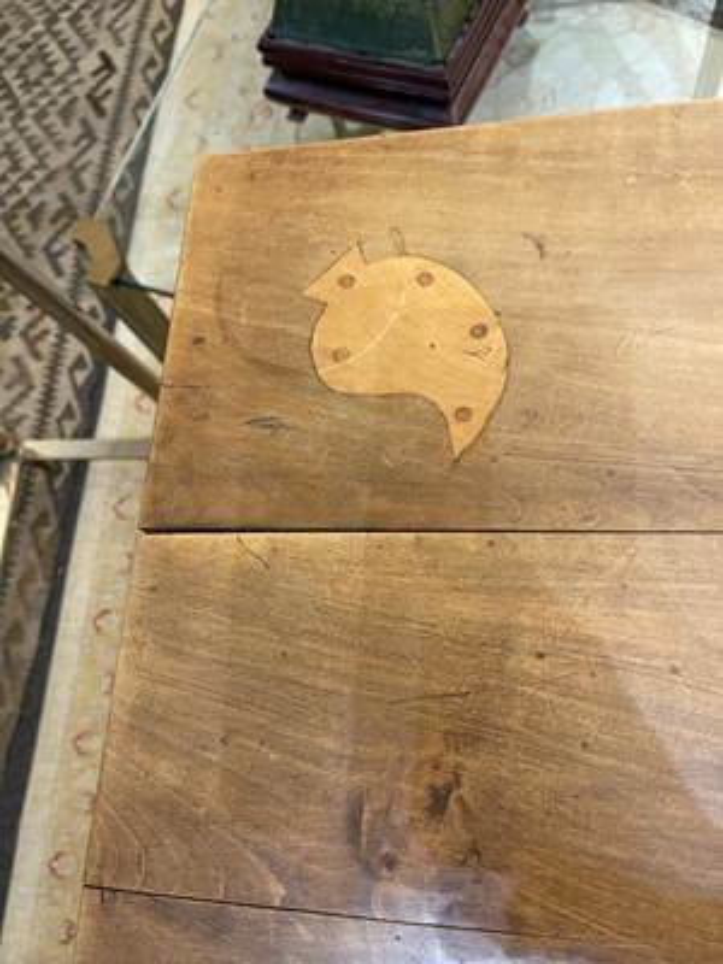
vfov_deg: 69.4
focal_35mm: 25
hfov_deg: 54.9
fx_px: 696
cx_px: 362
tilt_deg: -68.3
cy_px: 482
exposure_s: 1/50
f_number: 1.6
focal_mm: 5.1
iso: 200
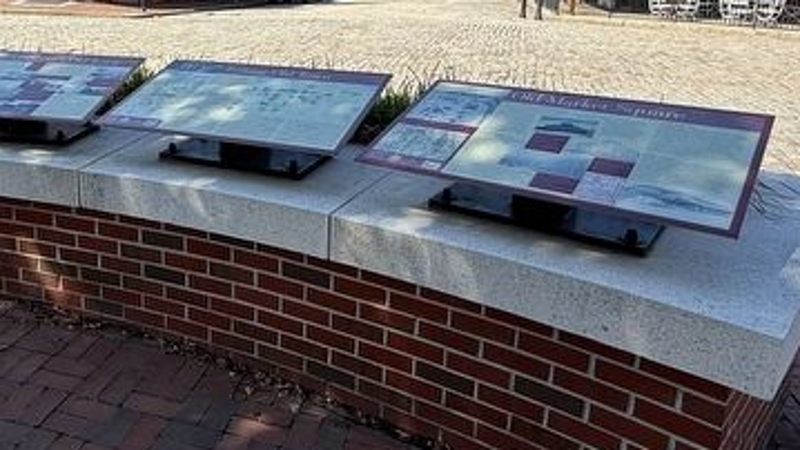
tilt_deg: -12.8
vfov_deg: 34.2
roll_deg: +0.4
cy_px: 131
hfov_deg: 56.4
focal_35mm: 34
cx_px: 247
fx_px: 721
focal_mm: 2.22
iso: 50
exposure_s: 1/928
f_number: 2.2
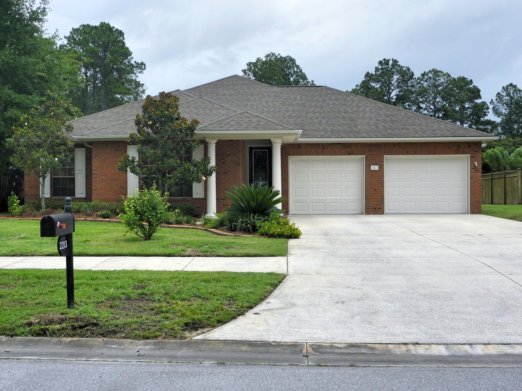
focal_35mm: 38
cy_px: 196
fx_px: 573
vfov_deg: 37.7
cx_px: 261
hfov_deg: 49.0
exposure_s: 1/640
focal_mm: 5.5
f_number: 3.5
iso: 100
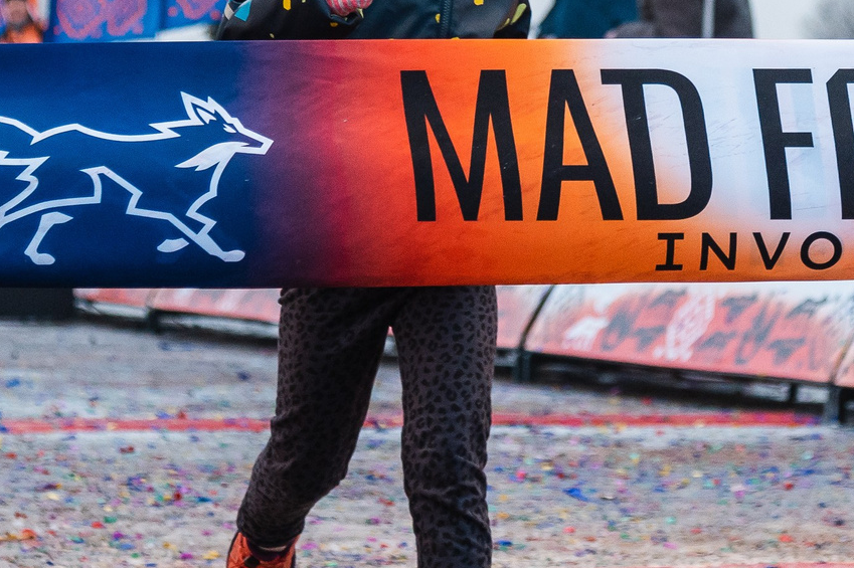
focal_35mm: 196
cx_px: 657
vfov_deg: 7.0
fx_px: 4647
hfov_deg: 10.5
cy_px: -32
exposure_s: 1/1000
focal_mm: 65
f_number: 4
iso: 1600
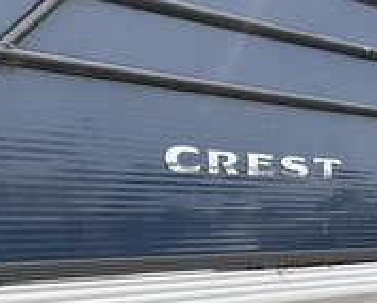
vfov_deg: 23.5
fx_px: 715
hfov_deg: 29.3
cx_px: 262
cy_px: 250
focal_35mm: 64
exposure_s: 1/944
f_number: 1.8
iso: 25
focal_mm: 3
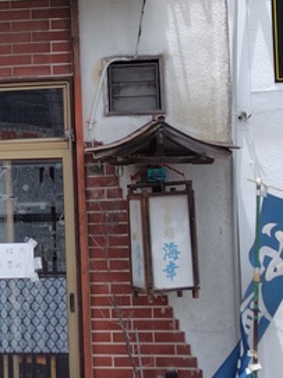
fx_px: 1036
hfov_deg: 14.5
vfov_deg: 20.6
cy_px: 130
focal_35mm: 95
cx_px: -148
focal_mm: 5.6
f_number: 1.9
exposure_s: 1/1284
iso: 50
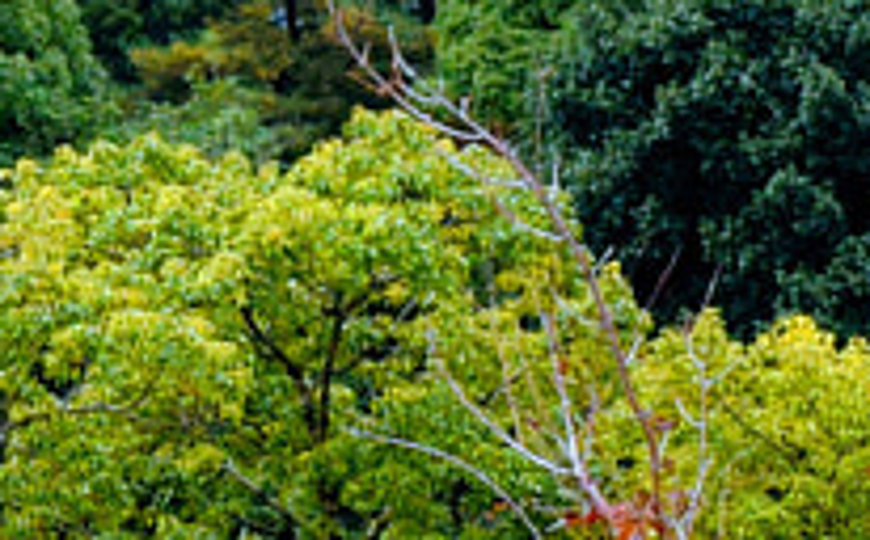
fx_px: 8166
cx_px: -1297
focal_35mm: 345
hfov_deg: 5.8
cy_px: 55
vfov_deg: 3.8
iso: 400
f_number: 8
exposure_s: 1/250
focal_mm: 29
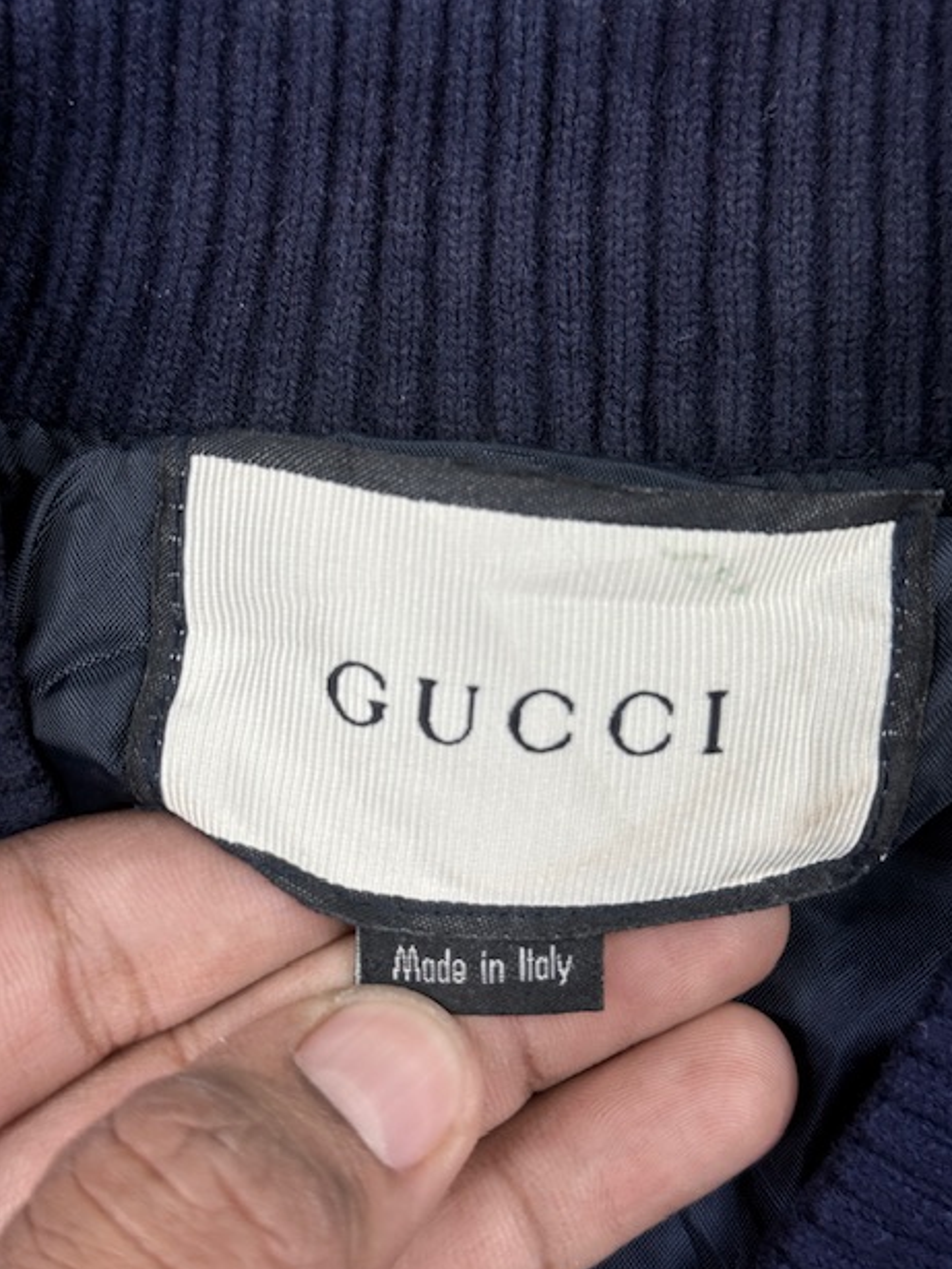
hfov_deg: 29.1
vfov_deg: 38.2
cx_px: 494
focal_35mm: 50
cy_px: 626
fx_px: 1832
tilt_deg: -58.0
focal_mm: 6.76
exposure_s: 1/146
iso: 50
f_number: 1.78
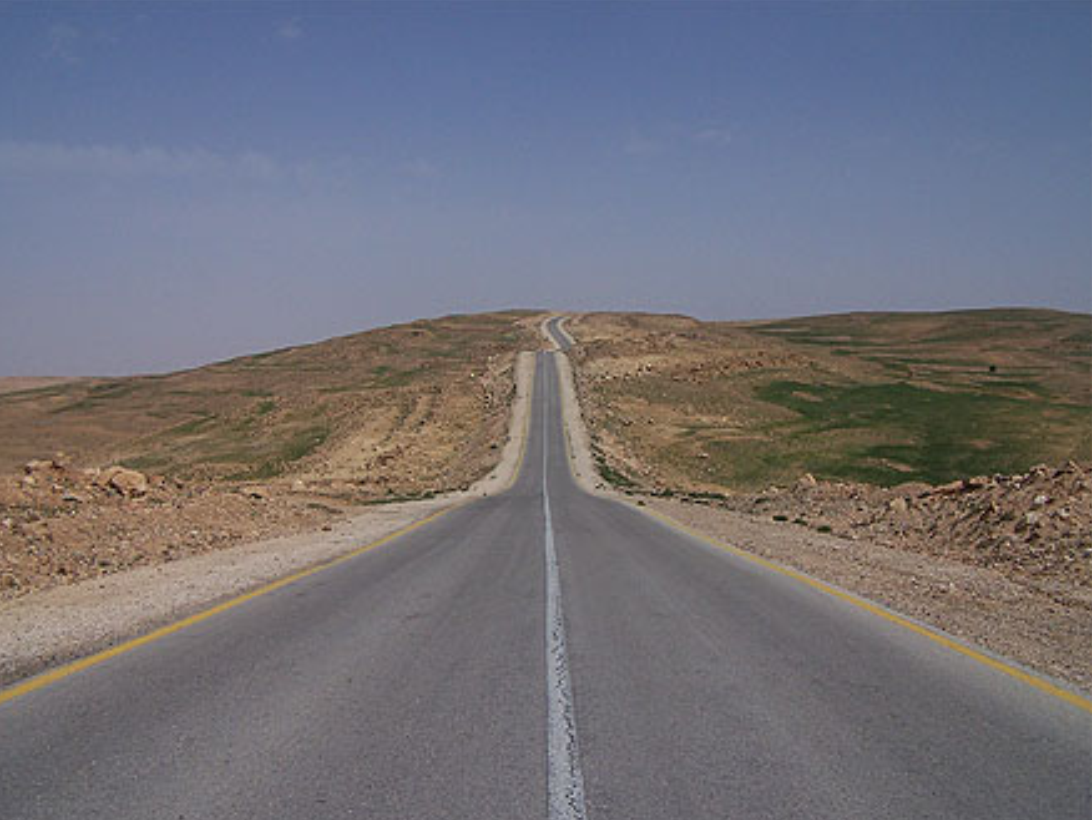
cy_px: 419
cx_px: 534
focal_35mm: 39
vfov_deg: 36.9
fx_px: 1231
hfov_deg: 47.8
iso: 80
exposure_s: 1/1000
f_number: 3.6
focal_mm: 6.3
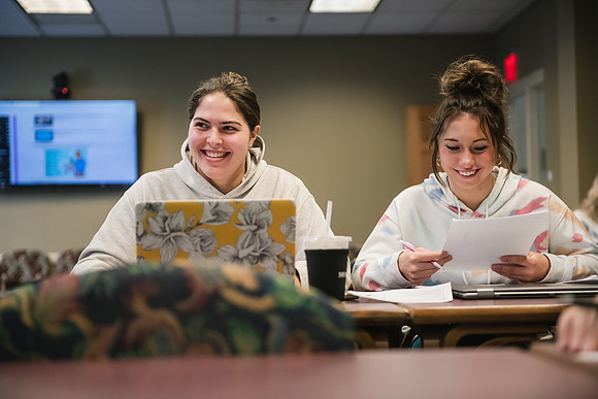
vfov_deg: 19.5
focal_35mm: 70
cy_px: 200
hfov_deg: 28.8
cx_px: 299
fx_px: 1163
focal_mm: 70
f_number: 2.8
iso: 1250
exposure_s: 1/200
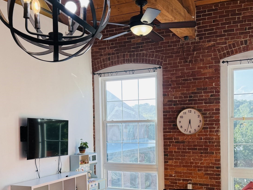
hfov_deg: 42.1
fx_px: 329
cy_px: 137
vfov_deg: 31.7
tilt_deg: -1.0
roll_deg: +0.7
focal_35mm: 45
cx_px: 124
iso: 100
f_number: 1.78
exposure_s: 1/377
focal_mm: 6.76
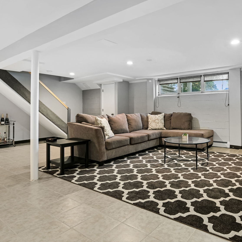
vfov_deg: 69.6
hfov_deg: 67.4
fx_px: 174
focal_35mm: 22
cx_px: 164
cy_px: 117
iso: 400
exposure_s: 2
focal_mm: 16
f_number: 8
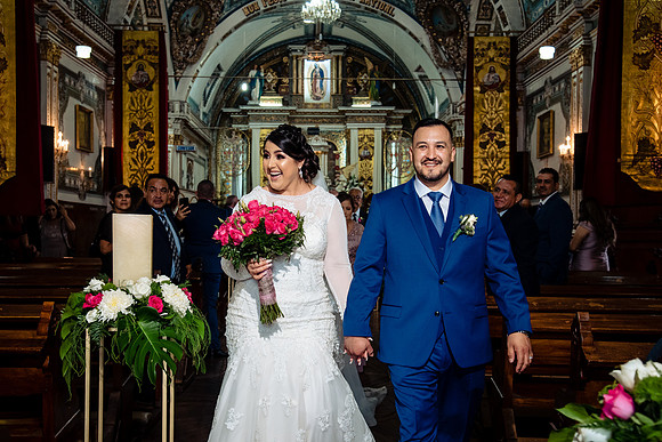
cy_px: 221
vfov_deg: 27.0
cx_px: 316
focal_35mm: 50
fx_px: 919
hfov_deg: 39.6
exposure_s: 1/100
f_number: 6.3
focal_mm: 46
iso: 2000
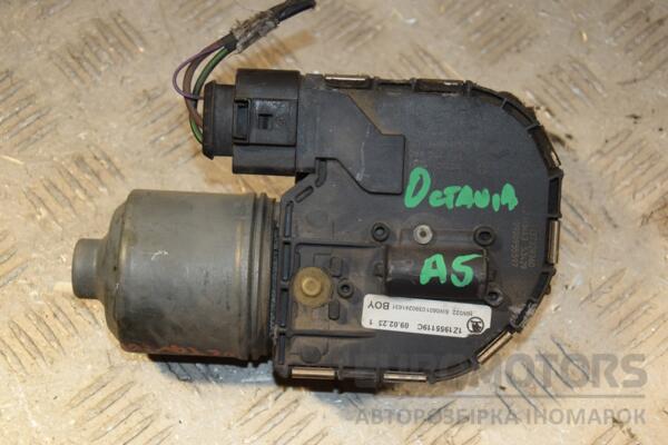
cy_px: 222
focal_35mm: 87
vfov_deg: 15.7
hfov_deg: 23.4
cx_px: 334
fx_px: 1614
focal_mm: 58
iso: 800
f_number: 6.3
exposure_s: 1/200
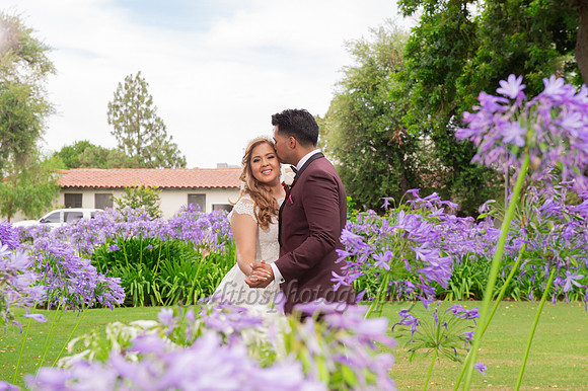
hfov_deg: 32.4
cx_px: 294
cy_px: 196
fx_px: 1012
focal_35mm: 62
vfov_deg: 21.9
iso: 400
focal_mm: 62
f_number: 6.3
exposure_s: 1/250
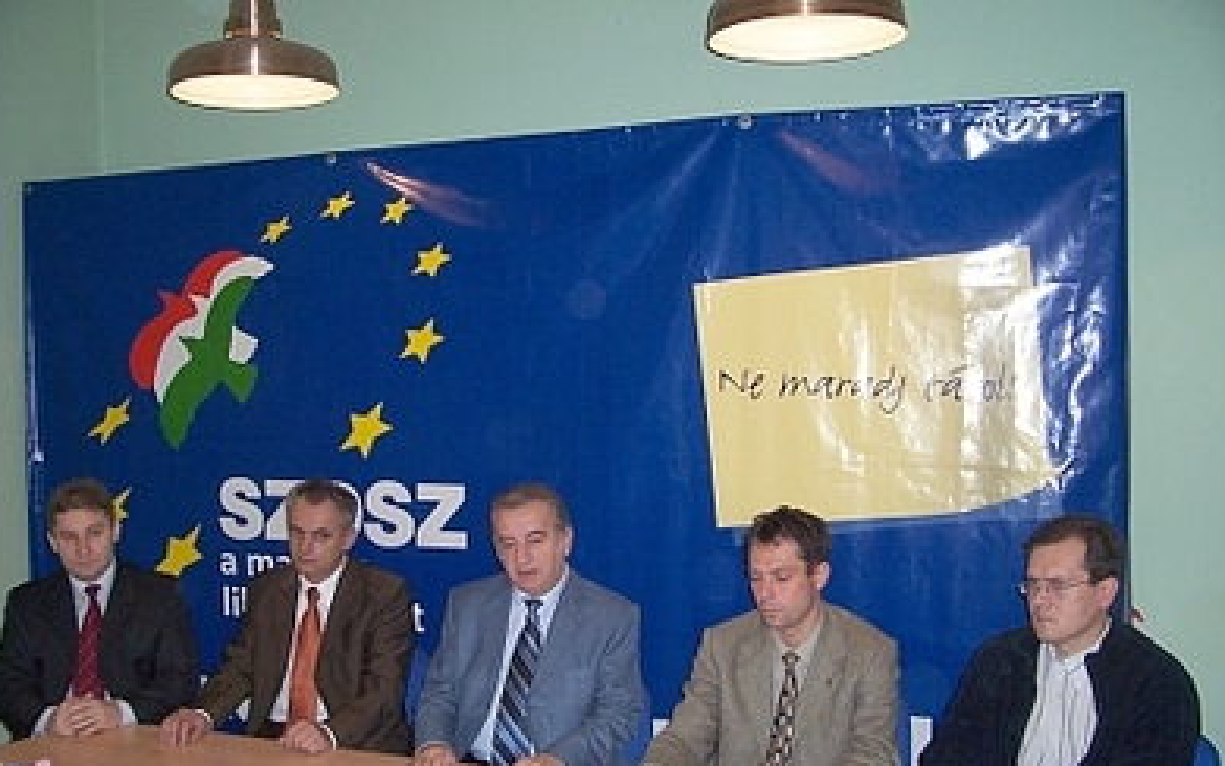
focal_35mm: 37
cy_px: 446
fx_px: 1236
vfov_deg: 34.4
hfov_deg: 52.7
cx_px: 606
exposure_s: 1/60
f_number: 2.7
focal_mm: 5.6
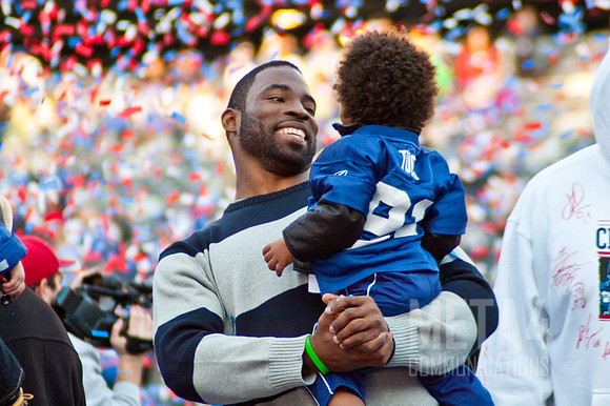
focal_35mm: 377
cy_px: 238
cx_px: 280
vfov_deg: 3.6
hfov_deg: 5.5
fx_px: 6389
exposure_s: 1/320
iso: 320
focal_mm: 190
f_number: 4.8
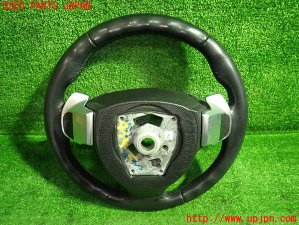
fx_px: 216
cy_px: 112
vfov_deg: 54.9
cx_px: 150
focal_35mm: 25
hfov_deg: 69.4
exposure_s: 1/30
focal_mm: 4.5
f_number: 2
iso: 400
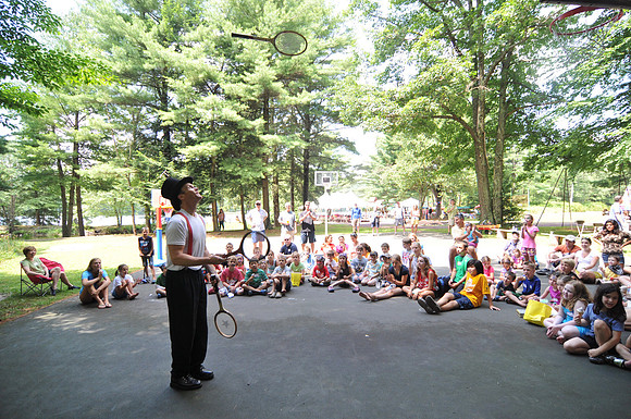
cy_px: 210
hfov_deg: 90.1
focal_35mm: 18
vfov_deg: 67.2
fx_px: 315
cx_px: 316
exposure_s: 1/250
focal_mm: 12
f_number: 4
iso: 400
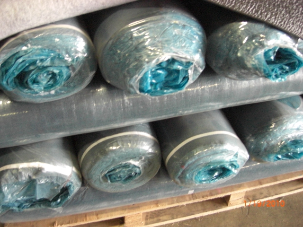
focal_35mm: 38
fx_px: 333
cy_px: 114
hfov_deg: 49.0
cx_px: 152
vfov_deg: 37.7
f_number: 2.8
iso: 800
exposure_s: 1/100
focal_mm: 7.9
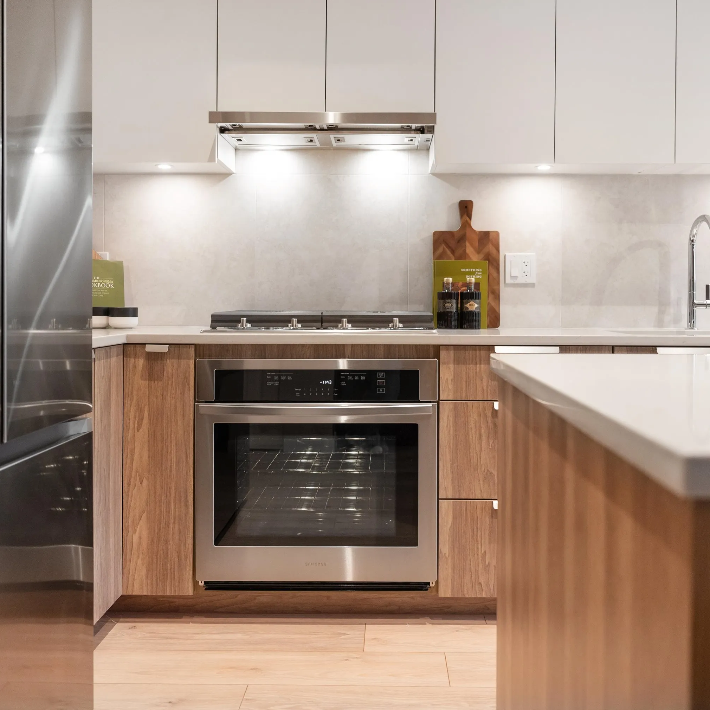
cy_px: 351
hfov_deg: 52.3
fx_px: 719
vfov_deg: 52.5
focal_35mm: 31
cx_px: 412
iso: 1000
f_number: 2.8
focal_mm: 24
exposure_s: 1/125
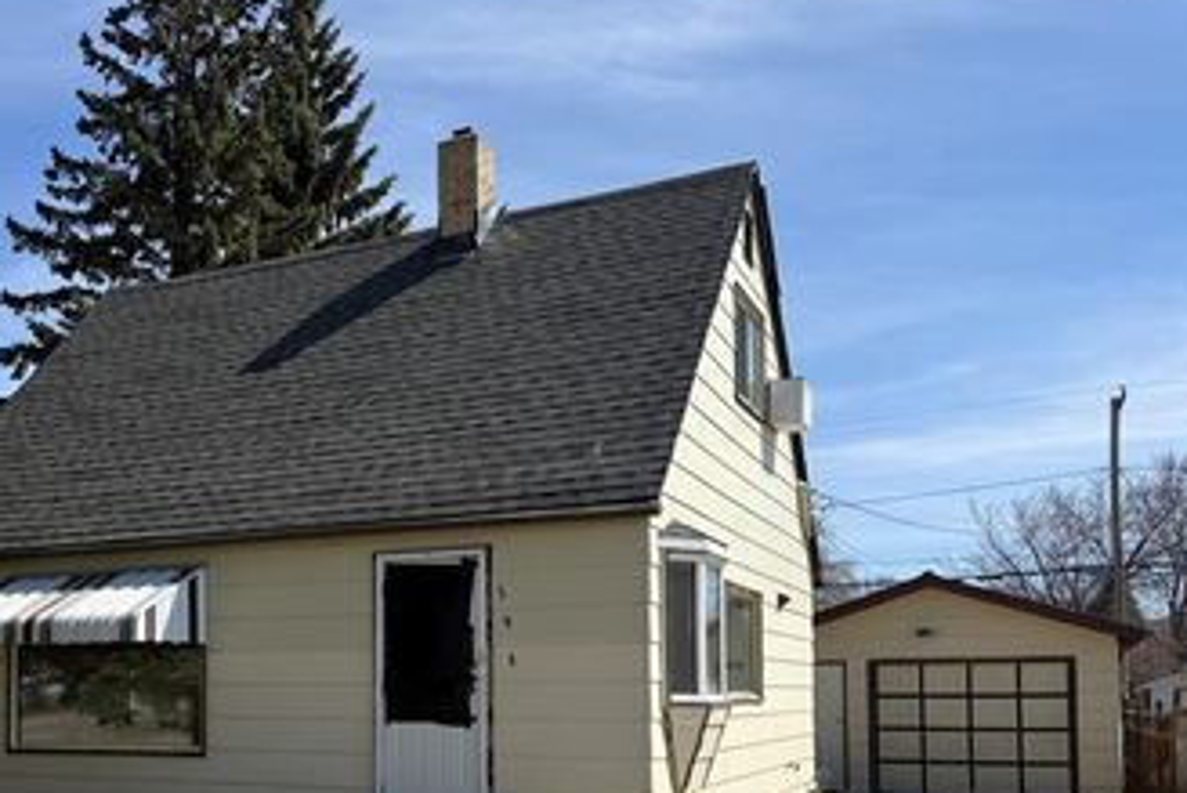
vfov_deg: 33.9
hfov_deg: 49.0
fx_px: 1253
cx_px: 322
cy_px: 654
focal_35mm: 38
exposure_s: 1/4405
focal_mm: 6.76
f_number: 1.78
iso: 80
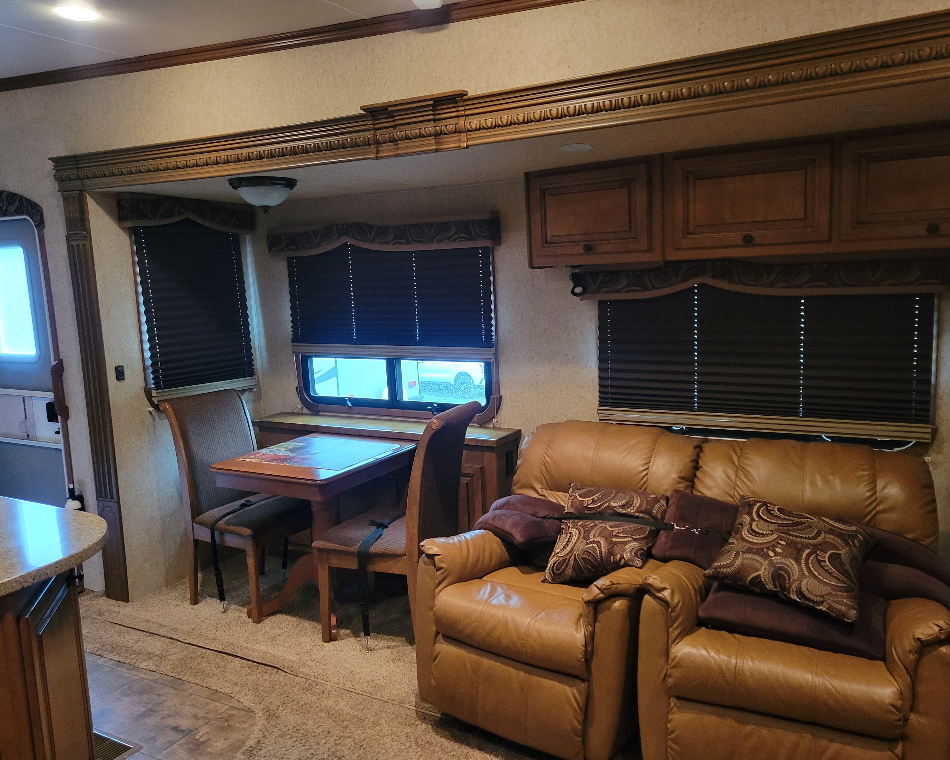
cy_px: 386
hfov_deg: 62.2
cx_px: 501
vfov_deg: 51.5
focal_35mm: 28
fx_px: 787
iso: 500
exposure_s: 1/24
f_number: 1.8
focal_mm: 5.4
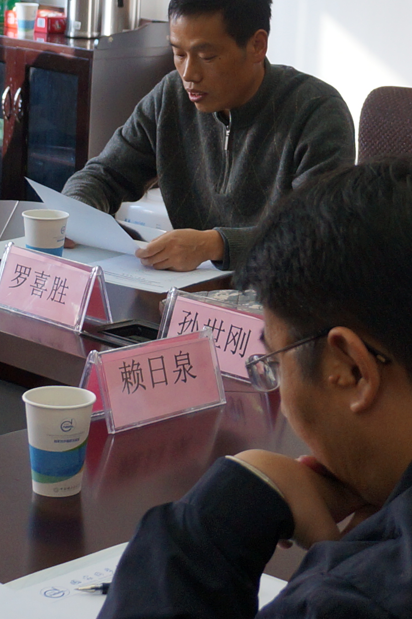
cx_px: 383
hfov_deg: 13.8
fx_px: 1683
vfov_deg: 20.6
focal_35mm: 98
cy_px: 130
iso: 320
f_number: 4
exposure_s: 1/100
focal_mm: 18
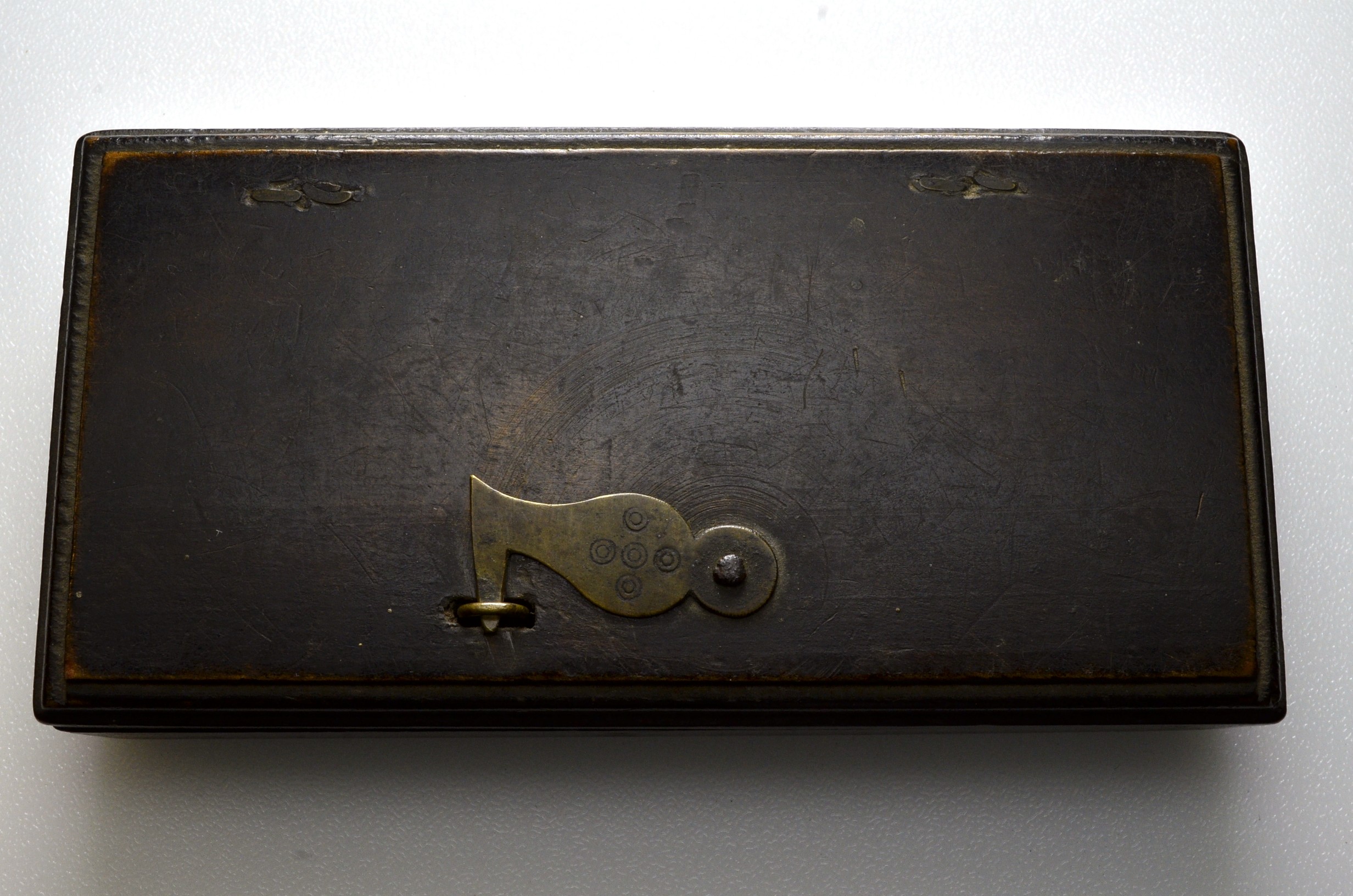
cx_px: 676
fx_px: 1631
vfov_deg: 30.7
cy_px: 448
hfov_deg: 45.0
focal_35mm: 44
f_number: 14
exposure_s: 1/250
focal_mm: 29
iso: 400
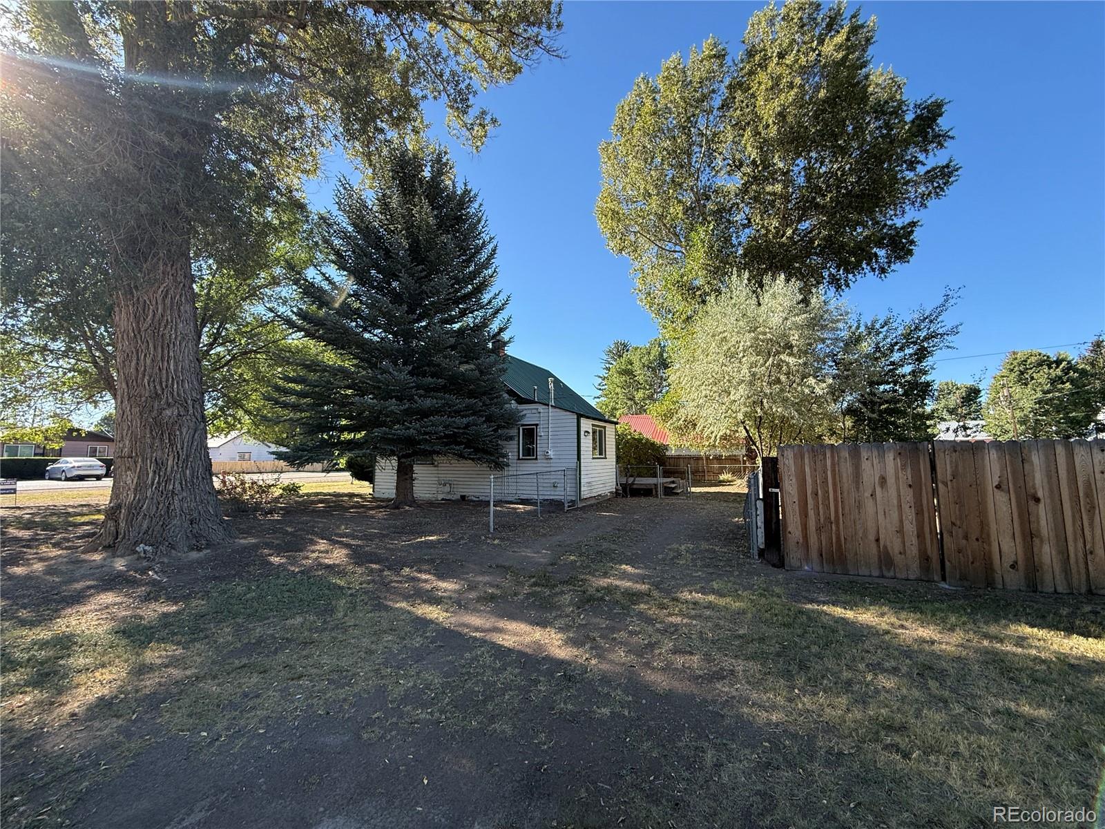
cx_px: 552
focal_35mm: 14
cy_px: 414
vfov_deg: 85.7
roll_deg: +0.1
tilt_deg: +6.2
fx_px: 447
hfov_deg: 102.1
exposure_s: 1/619
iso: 64
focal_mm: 2.22
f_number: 2.2
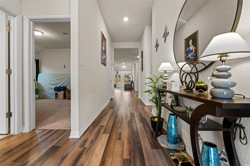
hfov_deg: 102.3
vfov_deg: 79.2
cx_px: 125
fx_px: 101
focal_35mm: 14
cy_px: 83
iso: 100
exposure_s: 2
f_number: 11
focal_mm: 14.5
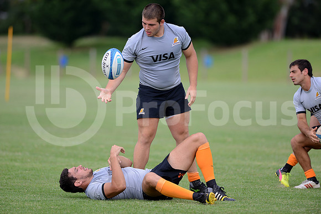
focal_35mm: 300
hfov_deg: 6.9
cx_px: 160
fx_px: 2676
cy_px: 107
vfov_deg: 4.6
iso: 200
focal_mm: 300
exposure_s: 1/800
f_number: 2.8
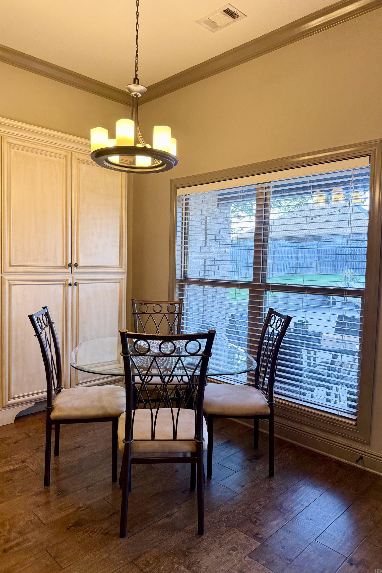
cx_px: 185
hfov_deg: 51.3
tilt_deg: -3.9
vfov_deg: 71.5
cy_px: 287
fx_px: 398
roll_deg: -1.4
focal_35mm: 25
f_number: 1.78
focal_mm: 6.76
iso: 160
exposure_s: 1/120
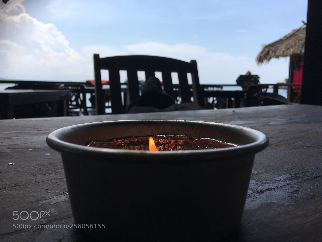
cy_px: 121
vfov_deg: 48.2
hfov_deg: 61.7
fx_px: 270
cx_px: 161
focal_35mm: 29
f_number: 2.2
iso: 25
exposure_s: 1/1637
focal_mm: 4.15
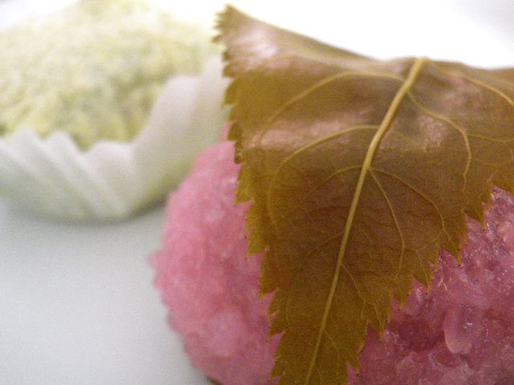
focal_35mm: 41
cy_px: 192
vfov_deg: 35.1
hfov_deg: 45.8
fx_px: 609
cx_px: 257
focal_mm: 7.3
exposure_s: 1/50
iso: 400
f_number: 3.9
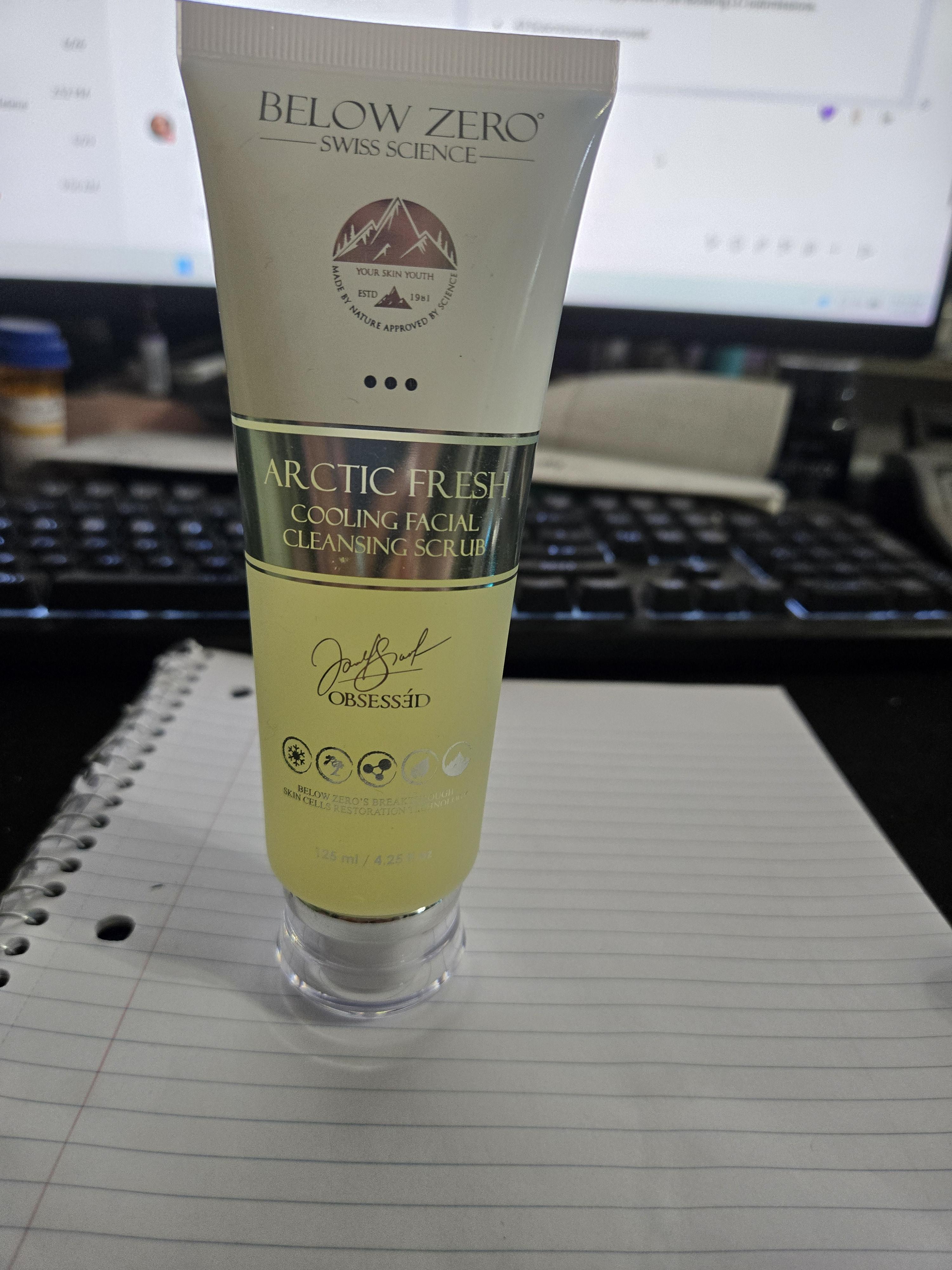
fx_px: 843
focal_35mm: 23
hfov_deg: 58.9
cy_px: 635
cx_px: 476
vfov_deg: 73.9
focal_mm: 5.4
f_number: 1.8
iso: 250
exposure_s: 1/120
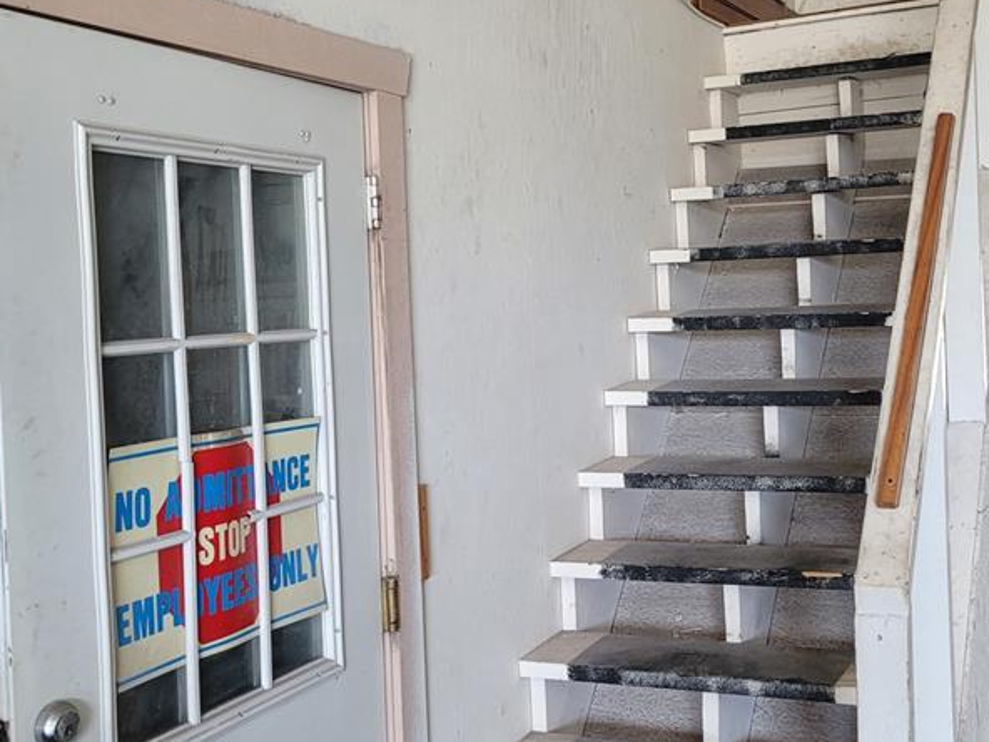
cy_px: 302
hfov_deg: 41.8
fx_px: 1286
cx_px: 601
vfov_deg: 32.1
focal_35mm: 45
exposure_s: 1/100
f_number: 1.8
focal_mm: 5.4
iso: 125
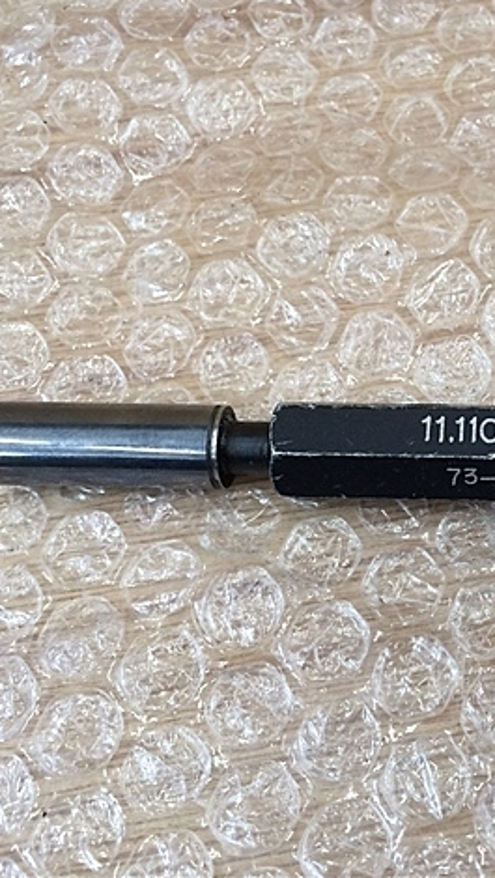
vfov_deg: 47.3
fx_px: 1002
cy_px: 432
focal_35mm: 43
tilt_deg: -64.6
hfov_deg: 26.6
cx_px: 471
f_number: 2.2
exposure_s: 1/30
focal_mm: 4.15
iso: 50
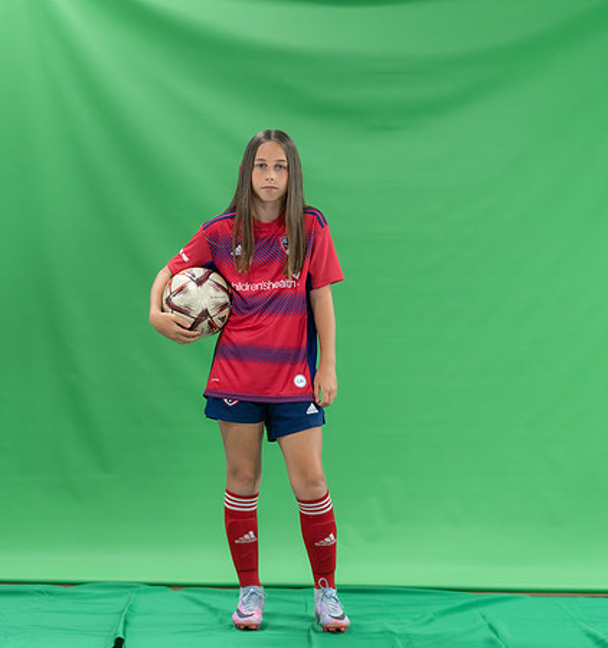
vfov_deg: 19.2
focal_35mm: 93
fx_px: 1919
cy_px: 324
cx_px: 252
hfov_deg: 18.0
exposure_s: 1/250
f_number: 2.8
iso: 1000
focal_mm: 71
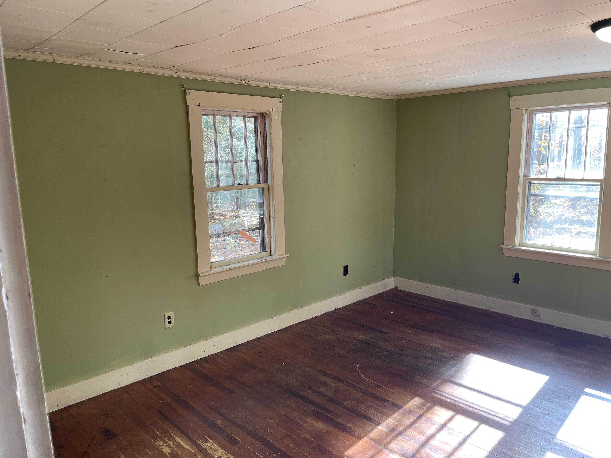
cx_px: 306
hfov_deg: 69.4
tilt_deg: -10.7
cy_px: 229
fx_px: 441
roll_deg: +1.5
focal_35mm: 25
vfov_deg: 54.9
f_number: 1.6
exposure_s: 1/121
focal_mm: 5.1
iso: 100
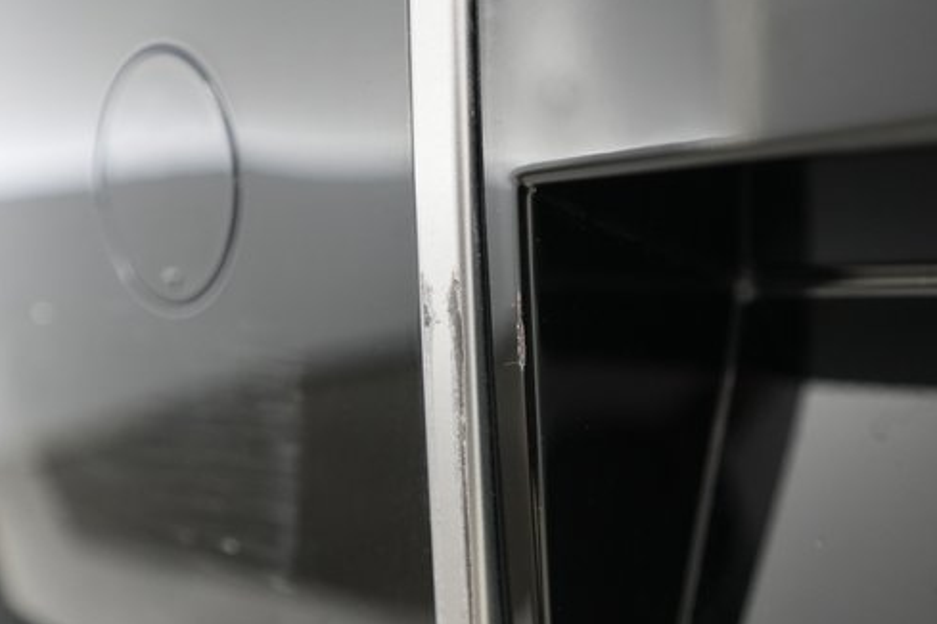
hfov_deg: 55.7
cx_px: 512
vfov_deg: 38.6
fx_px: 885
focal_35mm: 34
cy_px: 396
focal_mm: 26
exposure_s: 1/60
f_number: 2.8
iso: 2000
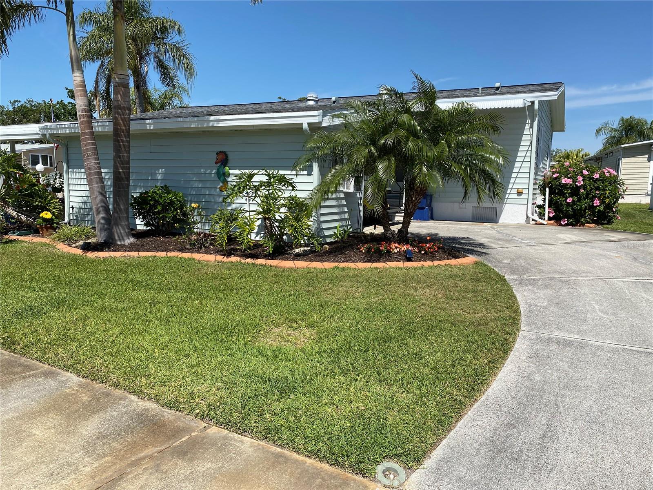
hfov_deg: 67.3
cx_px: 326
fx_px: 490
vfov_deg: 53.1
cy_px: 245
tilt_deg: -7.8
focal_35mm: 26
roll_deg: +0.1
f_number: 1.8
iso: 32
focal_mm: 4.25
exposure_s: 1/3497
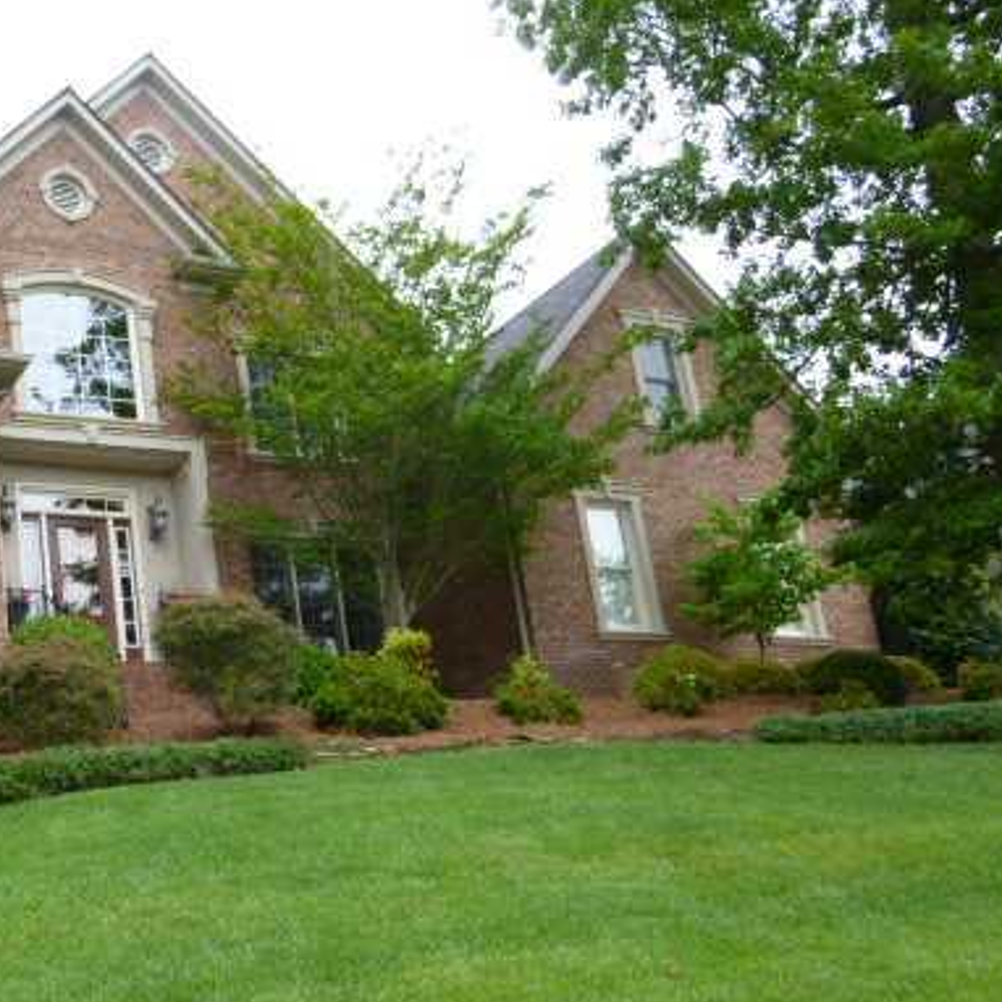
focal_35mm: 43
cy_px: 603
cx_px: 191
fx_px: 1408
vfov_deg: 39.0
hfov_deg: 37.7
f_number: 3.3
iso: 100
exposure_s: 1/320
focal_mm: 5.2
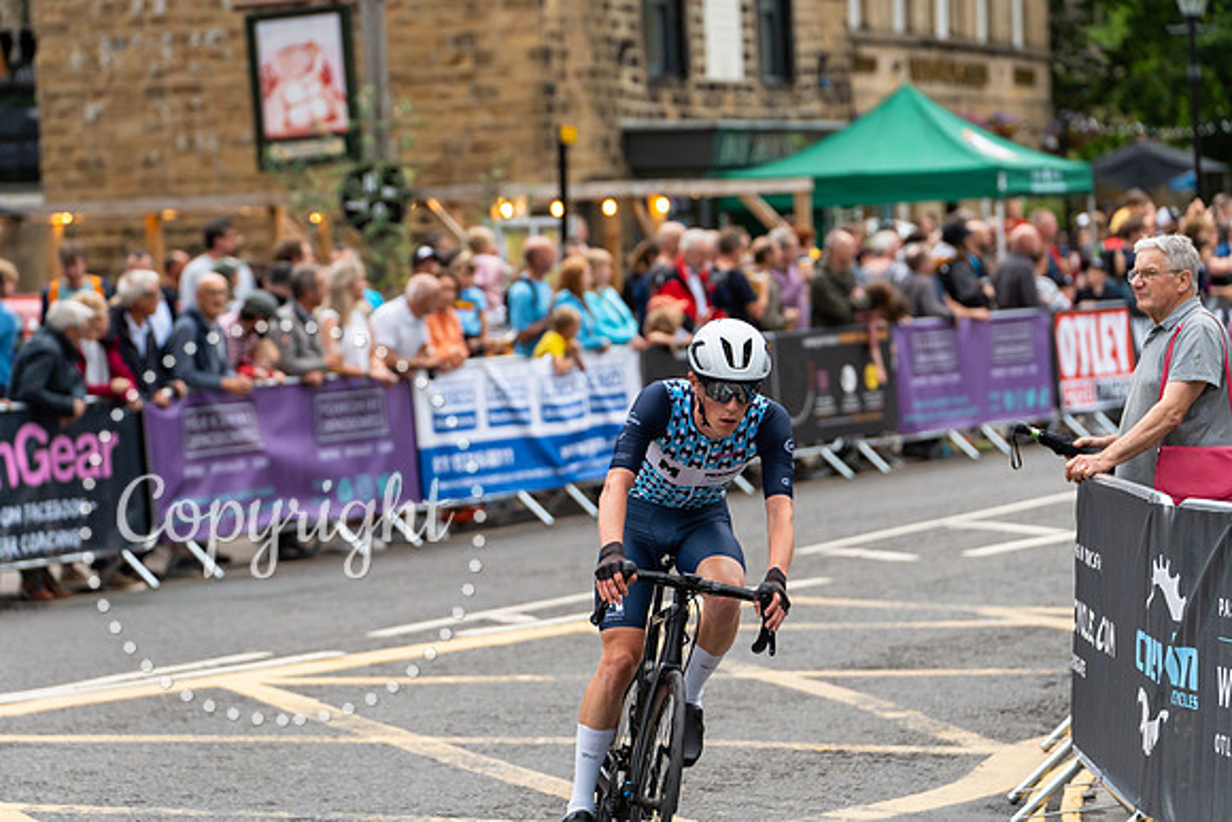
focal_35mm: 134
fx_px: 4587
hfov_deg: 15.3
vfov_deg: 10.2
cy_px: 411
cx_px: 616
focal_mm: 134
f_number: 3.5
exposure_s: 1/800
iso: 500
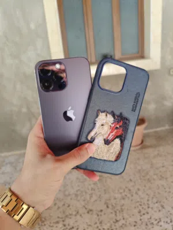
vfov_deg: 67.3
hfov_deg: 53.1
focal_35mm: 26
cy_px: 115
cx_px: 86
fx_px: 173
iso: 80
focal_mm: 4.94
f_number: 1.59
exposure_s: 1/100
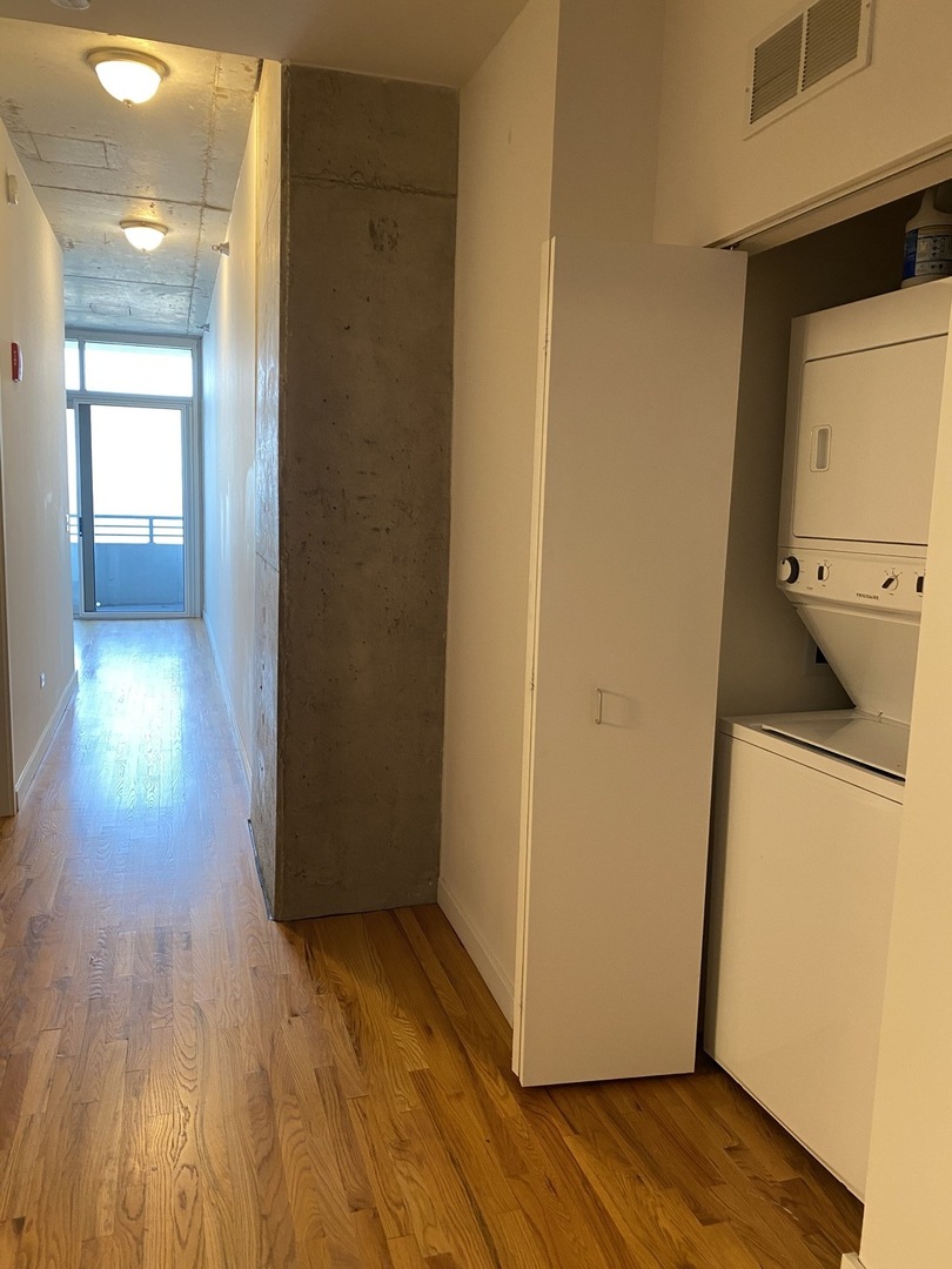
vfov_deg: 67.3
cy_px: 634
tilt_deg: -8.7
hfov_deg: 53.1
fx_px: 953
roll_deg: -2.7
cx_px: 476
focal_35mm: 26
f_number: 1.8
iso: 200
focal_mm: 4.25
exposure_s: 1/60
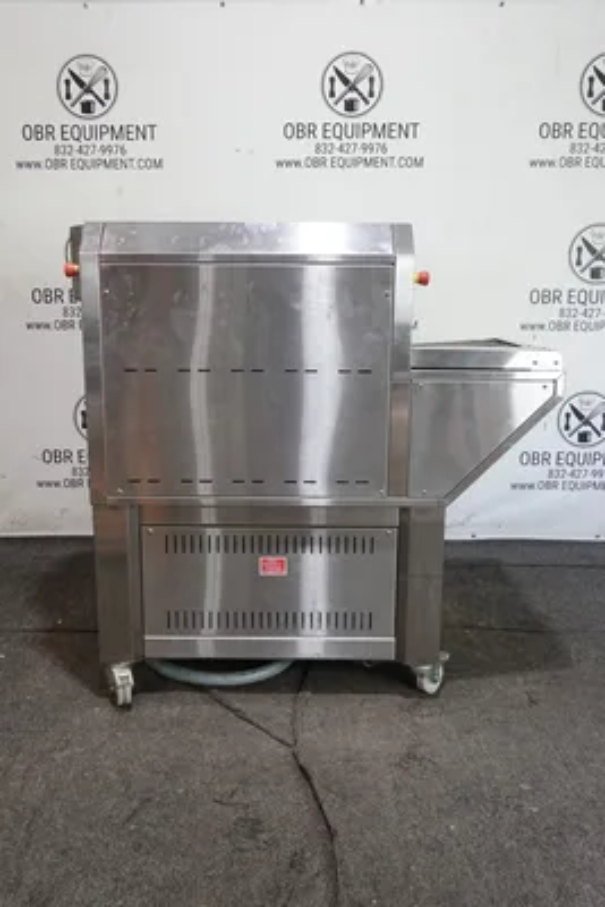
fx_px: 831
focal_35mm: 33
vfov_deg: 57.2
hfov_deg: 40.0
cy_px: 454
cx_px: 302
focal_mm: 12.25
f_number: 3.5
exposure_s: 1/40
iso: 640
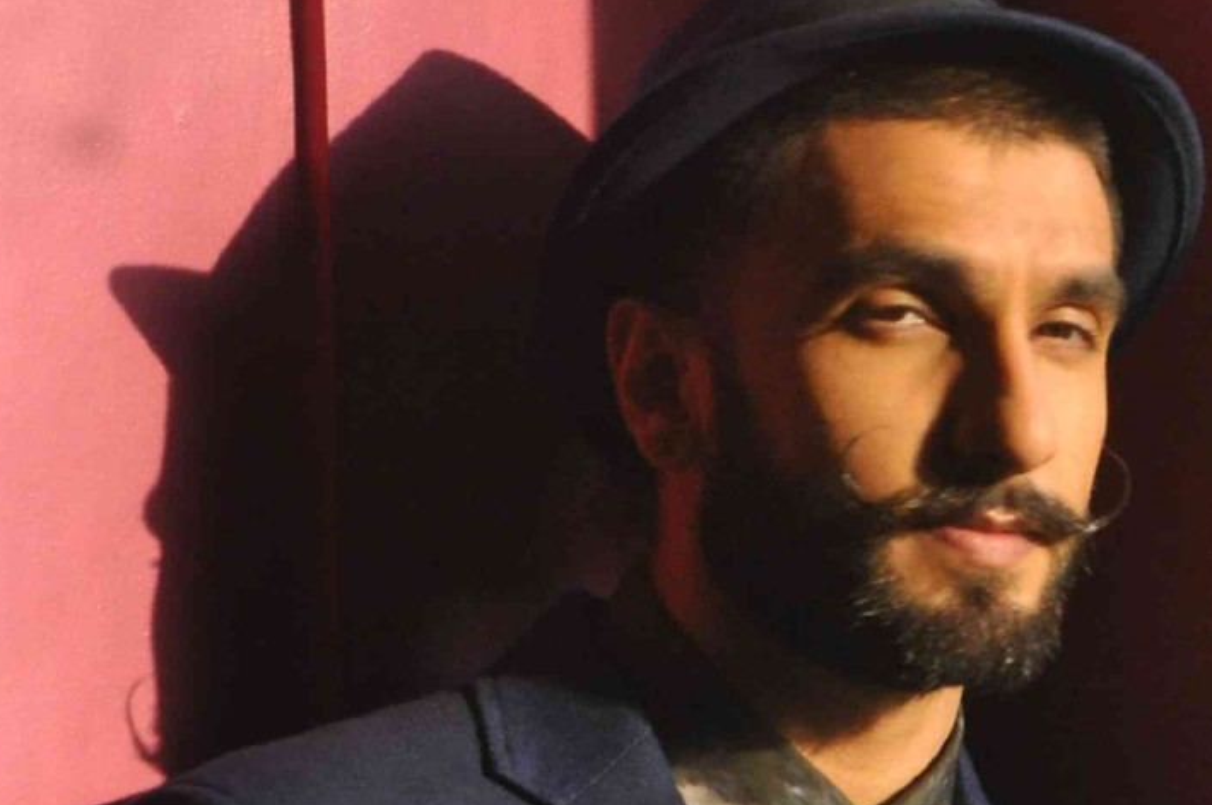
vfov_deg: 4.9
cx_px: 1713
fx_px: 9315
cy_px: 646
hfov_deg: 7.3
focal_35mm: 277
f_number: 10
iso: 1000
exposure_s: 1/125
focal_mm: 58
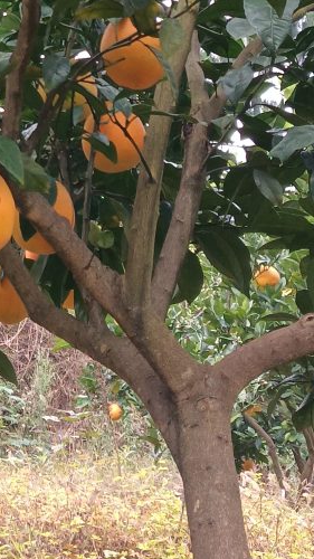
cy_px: -13
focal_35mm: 79
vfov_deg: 25.4
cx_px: -96
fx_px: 1170
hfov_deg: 14.6
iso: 100
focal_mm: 3.61
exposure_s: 1/100
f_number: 1.8
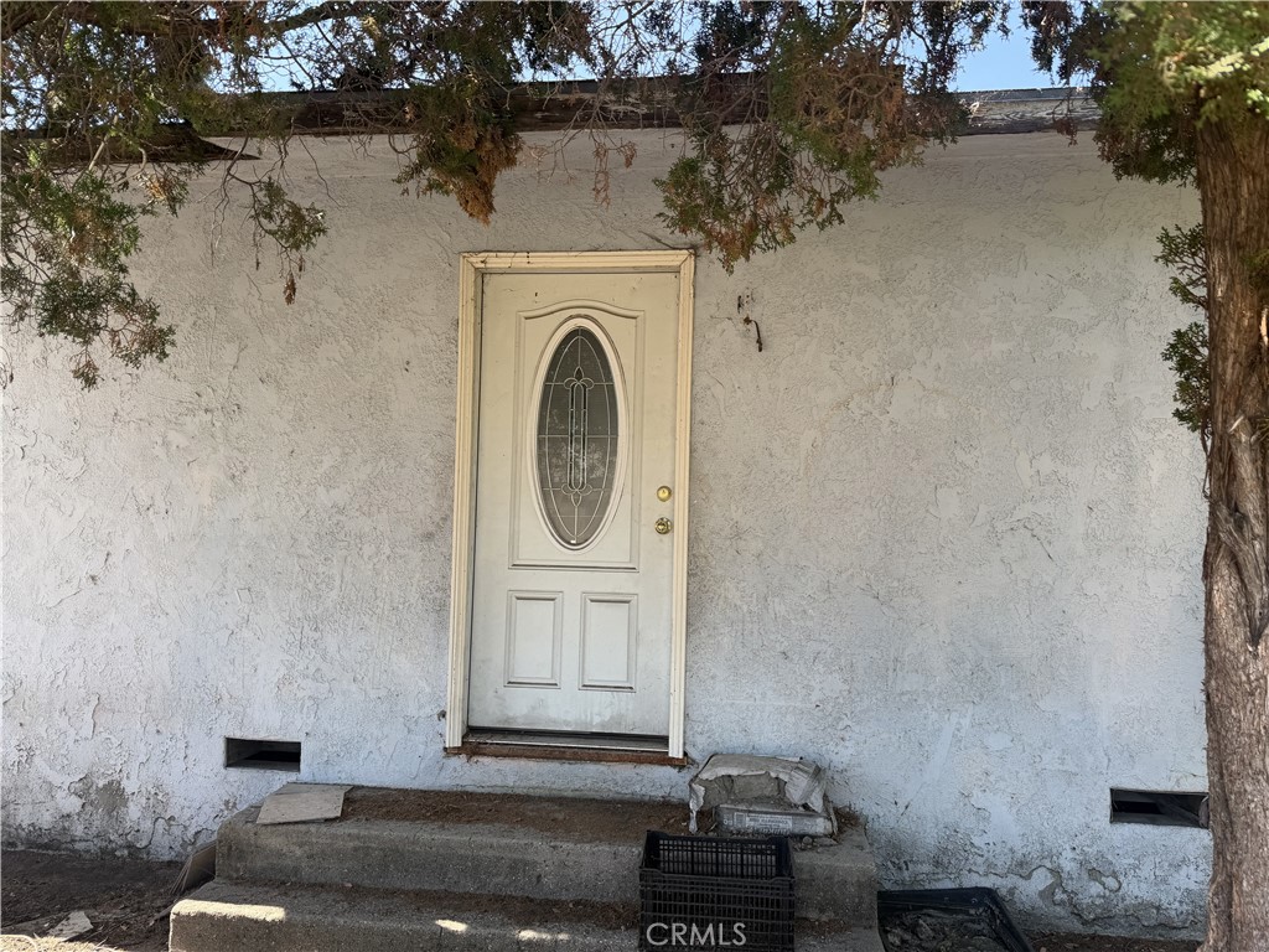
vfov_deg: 56.8
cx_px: 634
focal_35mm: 24
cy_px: 476
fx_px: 880
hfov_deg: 71.6
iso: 80
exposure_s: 1/535
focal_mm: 6.76
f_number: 1.78
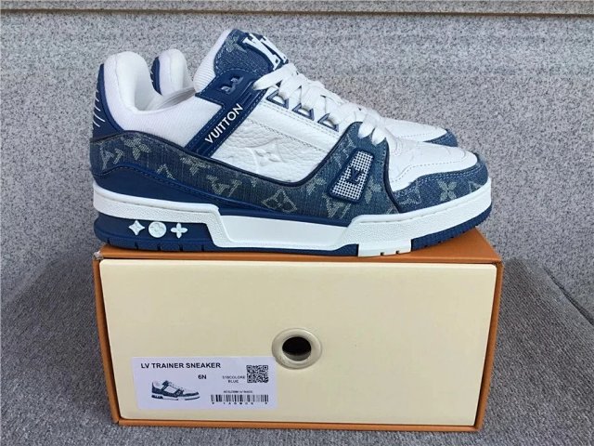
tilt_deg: -18.0
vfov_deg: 45.4
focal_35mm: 31
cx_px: 297
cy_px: 223
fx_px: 532
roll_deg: +0.3
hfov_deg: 58.4
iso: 25
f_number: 2.4
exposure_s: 1/586
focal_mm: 3.3
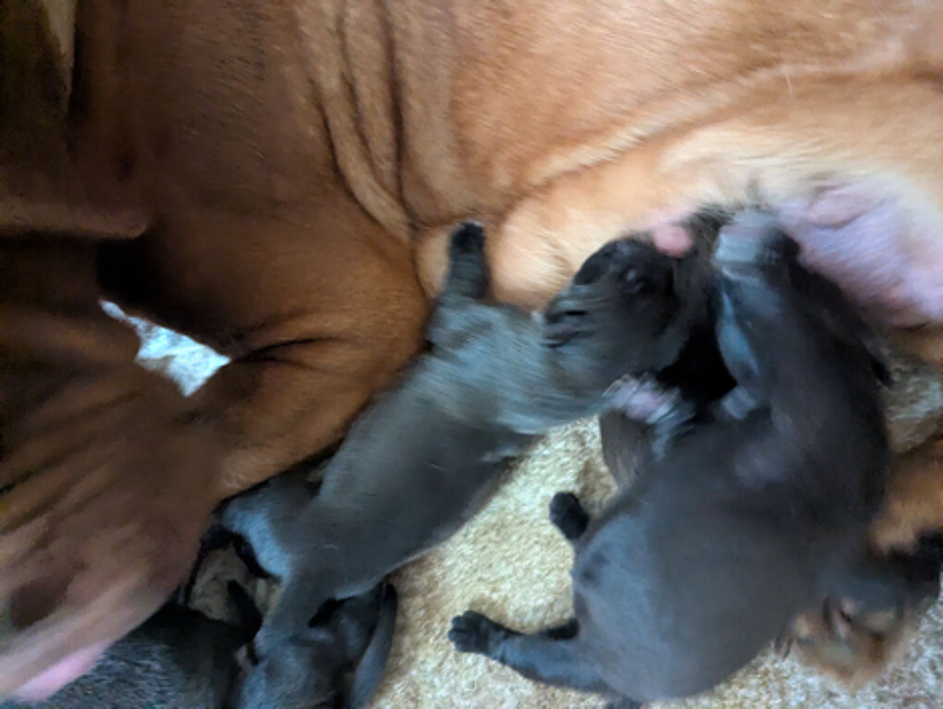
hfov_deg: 71.5
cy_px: 354
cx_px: 472
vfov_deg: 56.9
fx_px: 655
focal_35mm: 24
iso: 2917
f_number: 1.85
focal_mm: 6.81
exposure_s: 1/26
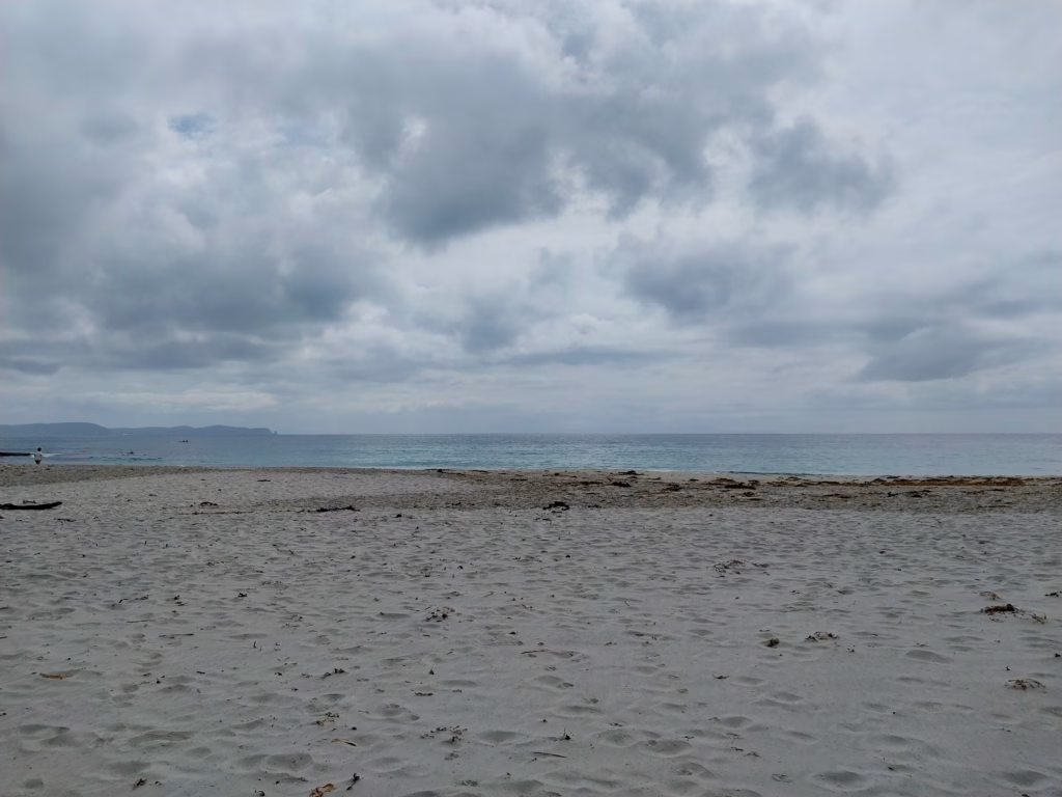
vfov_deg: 53.1
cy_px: 398
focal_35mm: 26
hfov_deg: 67.3
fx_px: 798
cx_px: 531
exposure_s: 1/2467
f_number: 1.8
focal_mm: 4
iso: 20
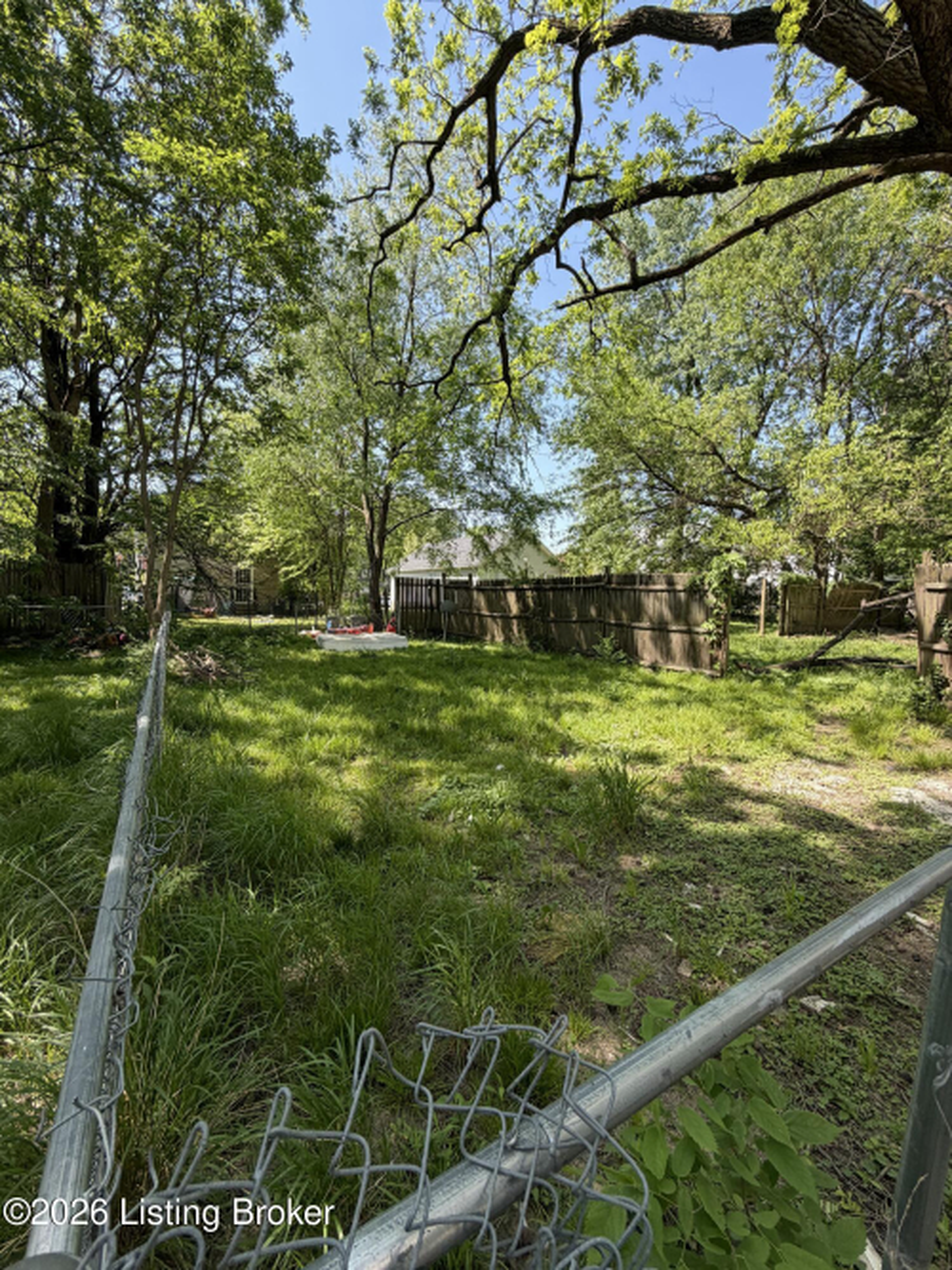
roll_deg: -1.7
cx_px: 476
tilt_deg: -3.0
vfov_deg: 102.1
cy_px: 635
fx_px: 514
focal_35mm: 14
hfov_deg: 85.7
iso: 50
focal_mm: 2.22
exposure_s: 1/315
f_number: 2.2
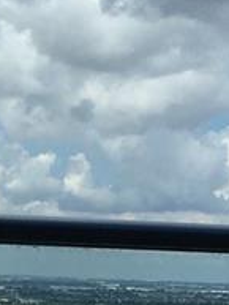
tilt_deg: -0.6
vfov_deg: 10.9
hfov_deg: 8.1
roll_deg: -1.9
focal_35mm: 180
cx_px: -90
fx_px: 1586
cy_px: 324
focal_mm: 4.15
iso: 25
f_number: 2.2
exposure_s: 1/1202
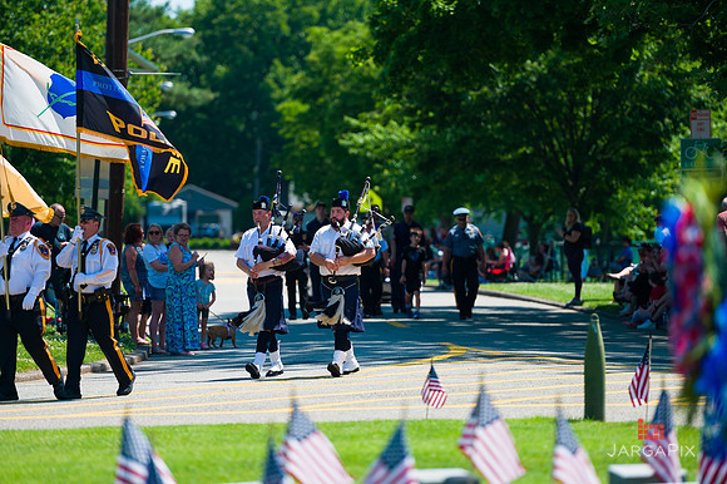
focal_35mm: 200
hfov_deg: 10.3
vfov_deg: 6.9
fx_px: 4036
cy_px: 242
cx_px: 364
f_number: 3.2
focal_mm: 200
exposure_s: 1/2000
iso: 200
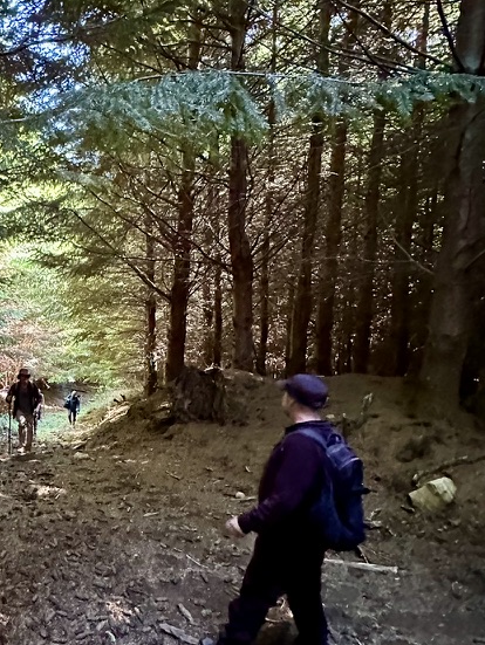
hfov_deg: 47.1
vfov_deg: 67.2
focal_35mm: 26
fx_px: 485
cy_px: 309
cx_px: 37
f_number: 2.2
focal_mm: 2.22
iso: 1250
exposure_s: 1/49
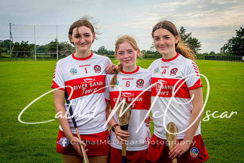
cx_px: 122
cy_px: 67
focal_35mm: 64
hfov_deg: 31.2
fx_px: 437
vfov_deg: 21.1
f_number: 8
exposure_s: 1/100
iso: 100
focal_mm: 55
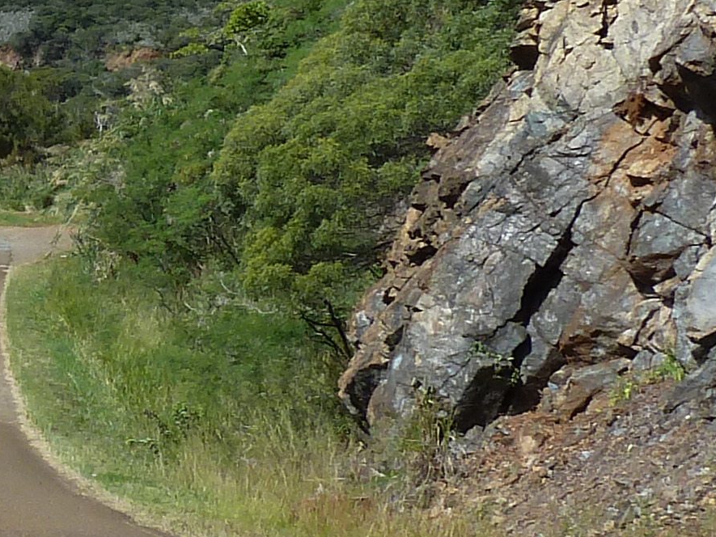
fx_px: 2338
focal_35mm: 113
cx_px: -417
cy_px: 293
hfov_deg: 15.7
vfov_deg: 13.1
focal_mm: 4.1
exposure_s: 1/500
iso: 80
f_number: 4.5
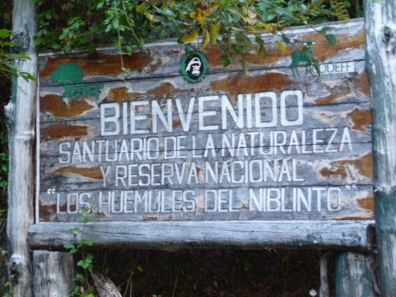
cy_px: 148
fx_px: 1178
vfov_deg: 14.4
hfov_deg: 19.1
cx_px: 198
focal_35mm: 103
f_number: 4.7
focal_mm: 17.5
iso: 640
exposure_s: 1/40
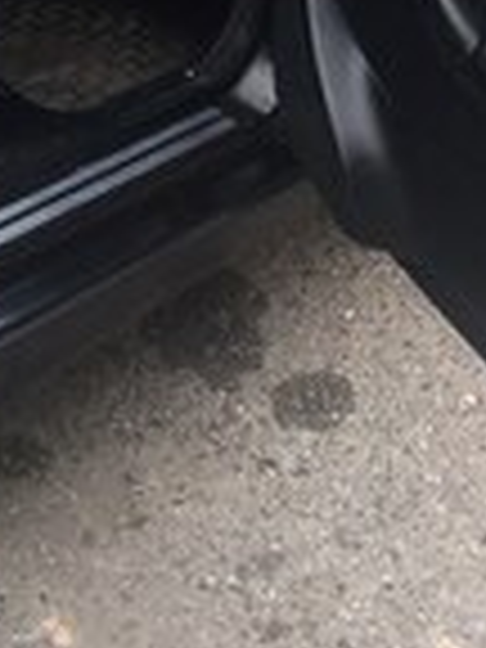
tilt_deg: -25.1
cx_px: 194
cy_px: -212
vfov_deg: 18.2
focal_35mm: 100
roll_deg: -0.3
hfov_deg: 14.8
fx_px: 1872
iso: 50
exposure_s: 1/50
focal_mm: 4.15
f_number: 2.2
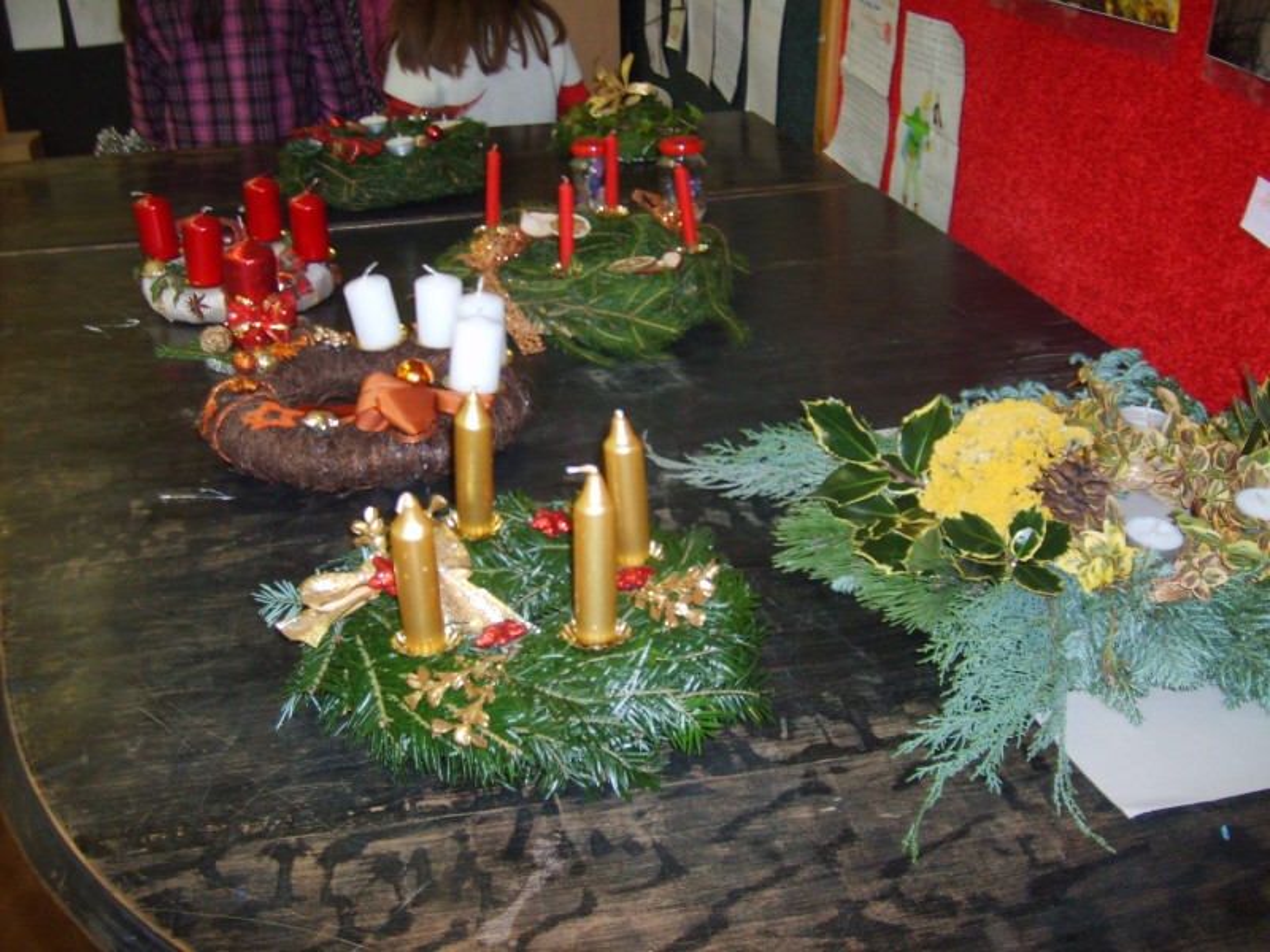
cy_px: 476
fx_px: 1284
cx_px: 635
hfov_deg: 52.6
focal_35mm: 35
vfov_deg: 40.7
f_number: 2.8
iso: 100
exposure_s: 1/45
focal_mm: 5.8
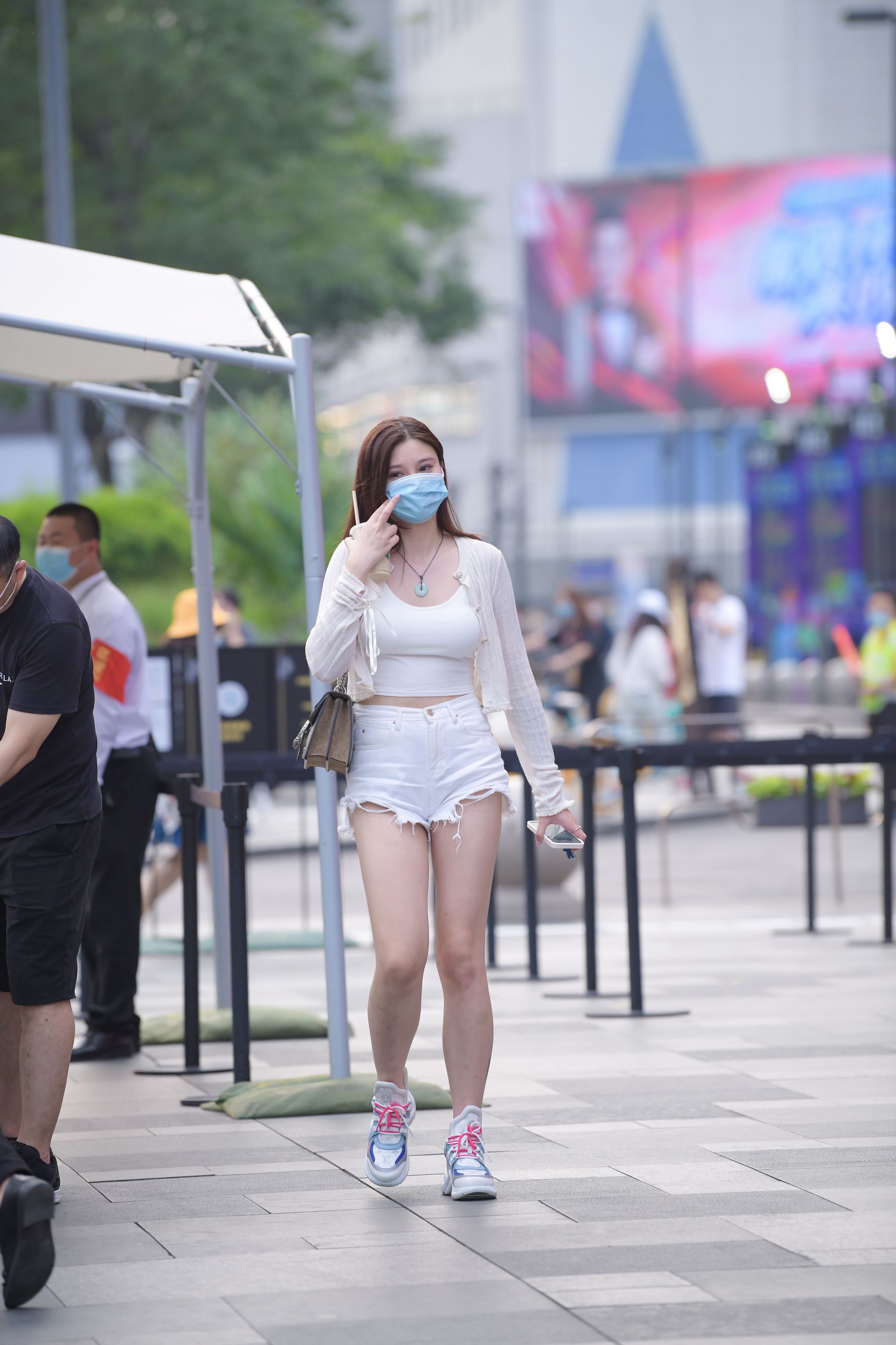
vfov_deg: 10.3
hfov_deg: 6.9
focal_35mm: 200
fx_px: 7467
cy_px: 672
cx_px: 448
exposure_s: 1/640
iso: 800
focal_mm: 200
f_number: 3.5
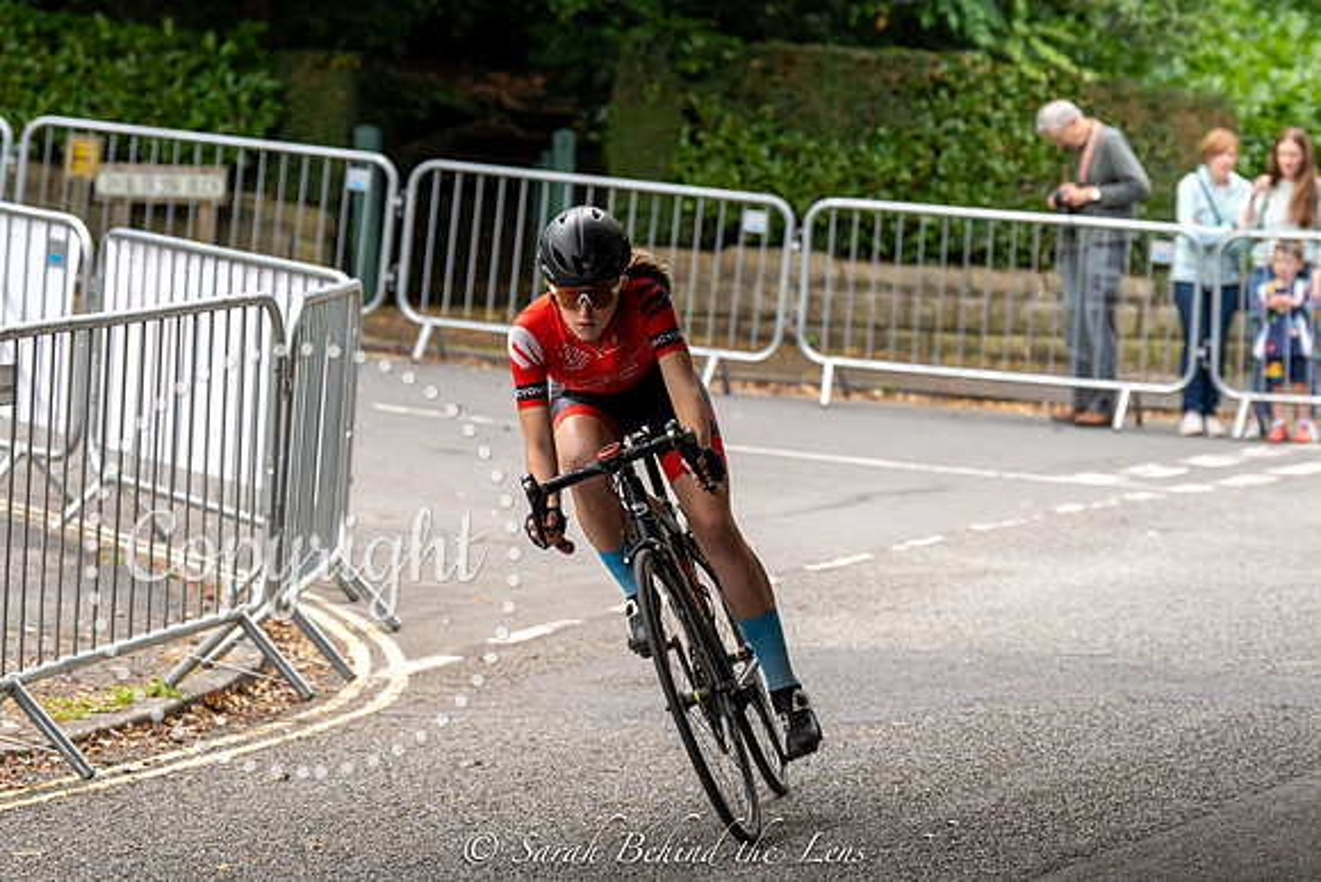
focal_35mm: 139
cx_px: 741
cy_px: 257
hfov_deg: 14.8
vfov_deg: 9.9
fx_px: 5097
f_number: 3.5
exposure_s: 1/640
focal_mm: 98
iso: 320
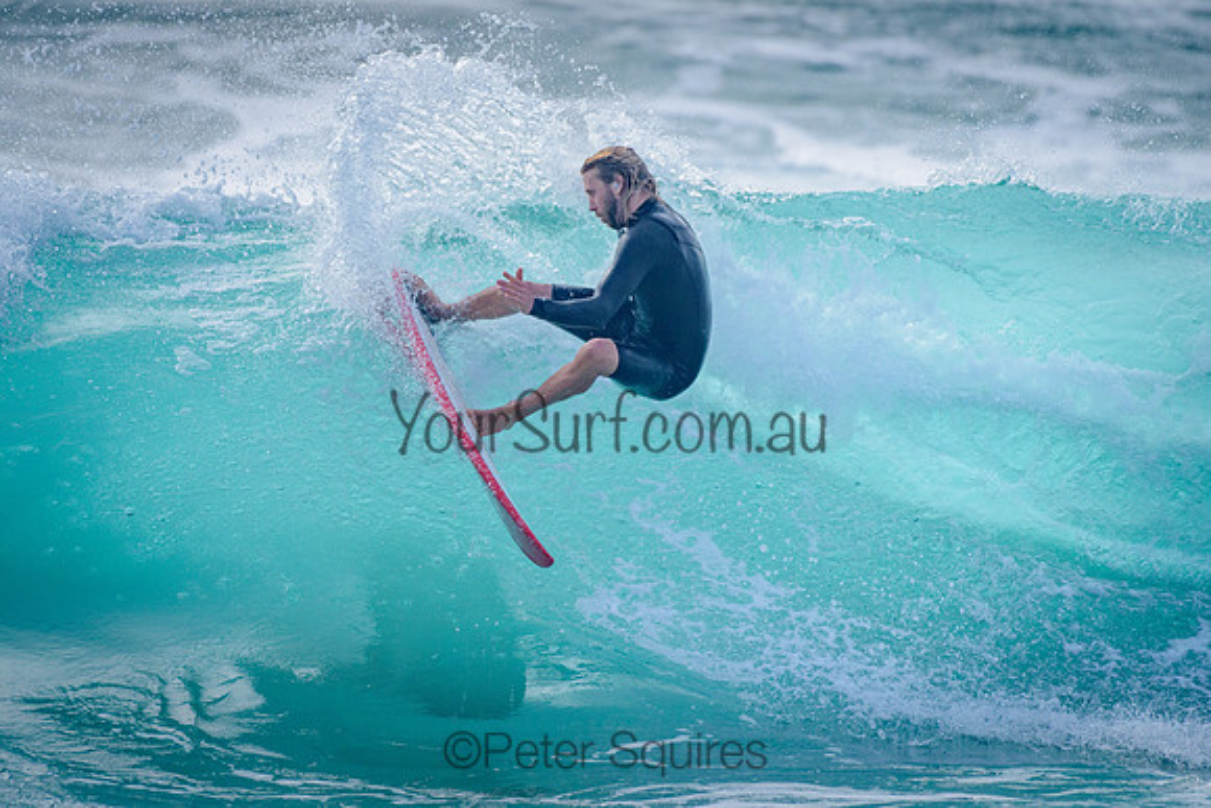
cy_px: 348
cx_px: 469
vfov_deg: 2.2
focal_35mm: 613
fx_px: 20624
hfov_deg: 3.4
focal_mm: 500
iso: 250
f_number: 5.6
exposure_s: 1/2000
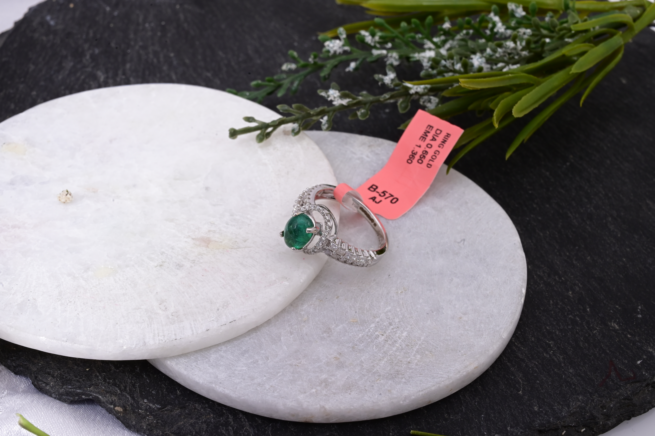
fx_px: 1273
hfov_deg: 28.9
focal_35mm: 70
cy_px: 218
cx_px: 328
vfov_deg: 19.4
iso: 640
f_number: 22
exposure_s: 1/60
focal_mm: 70
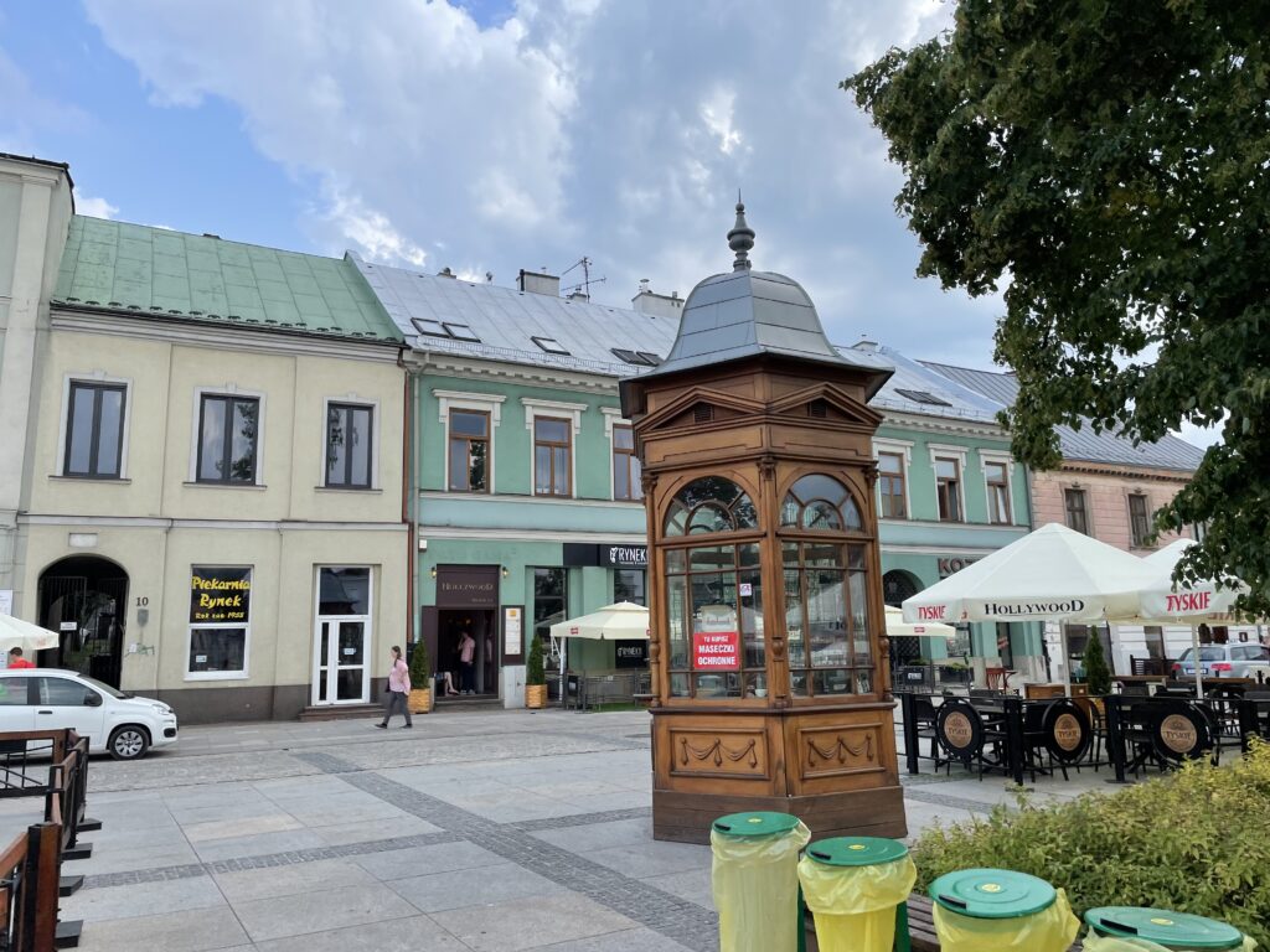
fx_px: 954
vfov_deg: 53.1
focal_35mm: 26
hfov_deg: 67.3
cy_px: 476
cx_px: 635
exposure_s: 1/1082
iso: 32
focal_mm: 4.2
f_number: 1.6
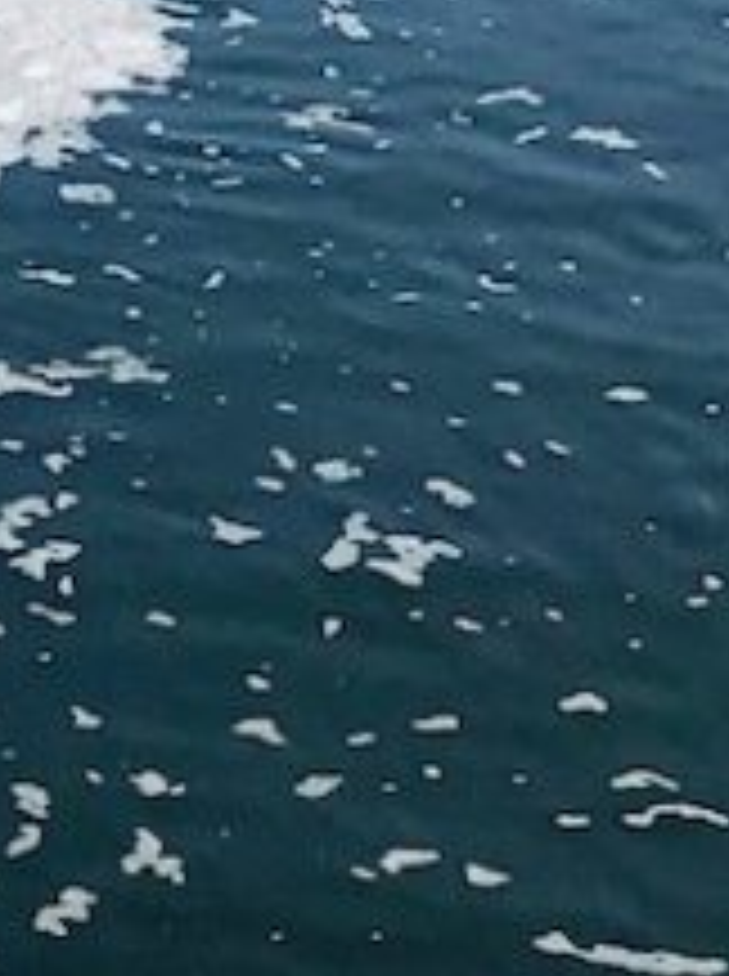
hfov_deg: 7.4
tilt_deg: -5.7
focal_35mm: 200
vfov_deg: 9.1
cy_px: -1226
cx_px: 63
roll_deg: -1.8
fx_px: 5633
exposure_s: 1/2283
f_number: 1.8
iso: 20
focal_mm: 3.99
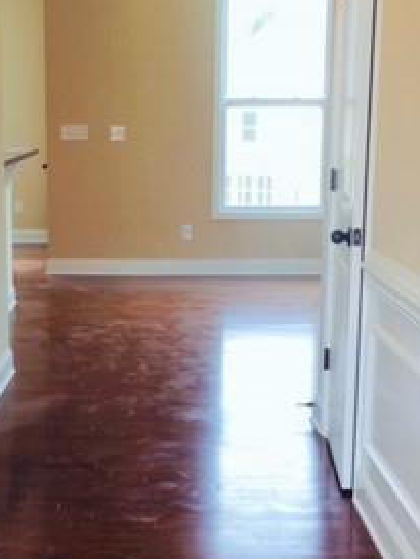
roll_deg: +0.8
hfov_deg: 21.5
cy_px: 356
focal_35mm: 68
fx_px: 1099
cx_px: 137
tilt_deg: -11.1
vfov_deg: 28.4
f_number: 2.2
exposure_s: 1/47
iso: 32
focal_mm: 4.15
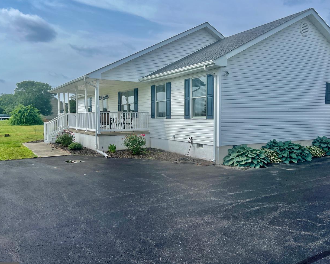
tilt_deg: -3.3
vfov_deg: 48.5
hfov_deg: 58.8
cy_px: 132
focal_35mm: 30
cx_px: 167
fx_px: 293
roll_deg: +0.4
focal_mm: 5.7
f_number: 1.5
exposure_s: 1/4831
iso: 50
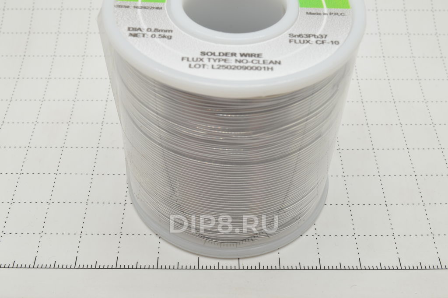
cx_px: 224
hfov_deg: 41.1
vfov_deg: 28.0
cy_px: 149
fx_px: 597
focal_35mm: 48
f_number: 16
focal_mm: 32
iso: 100
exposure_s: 1/10
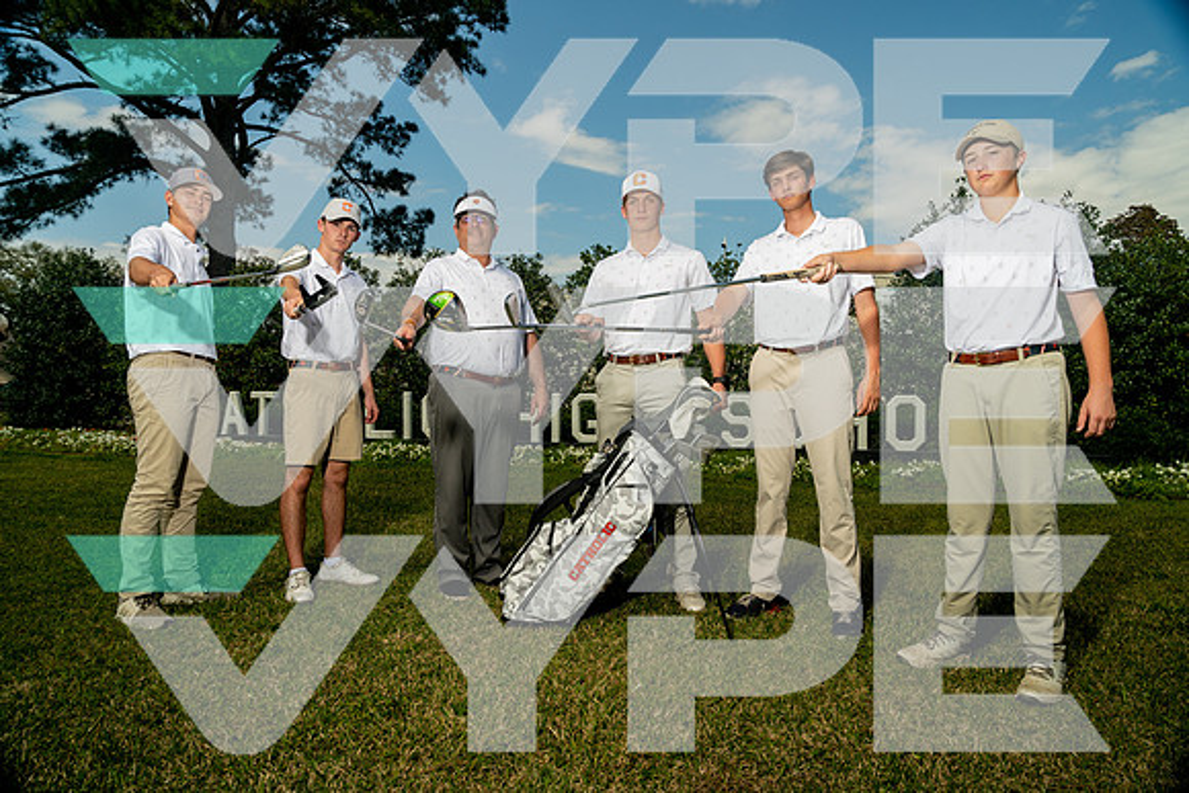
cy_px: 396
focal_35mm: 24
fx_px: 793
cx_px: 594
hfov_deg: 73.7
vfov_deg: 53.2
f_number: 8
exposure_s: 1/250
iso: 100
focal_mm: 24
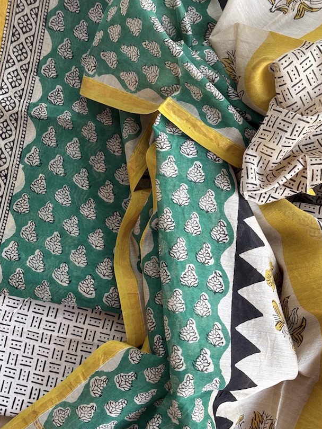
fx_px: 731
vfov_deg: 32.7
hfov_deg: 24.8
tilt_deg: -83.7
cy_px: 225
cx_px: 152
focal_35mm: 59
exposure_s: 1/147
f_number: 1.78
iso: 50
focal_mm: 6.76
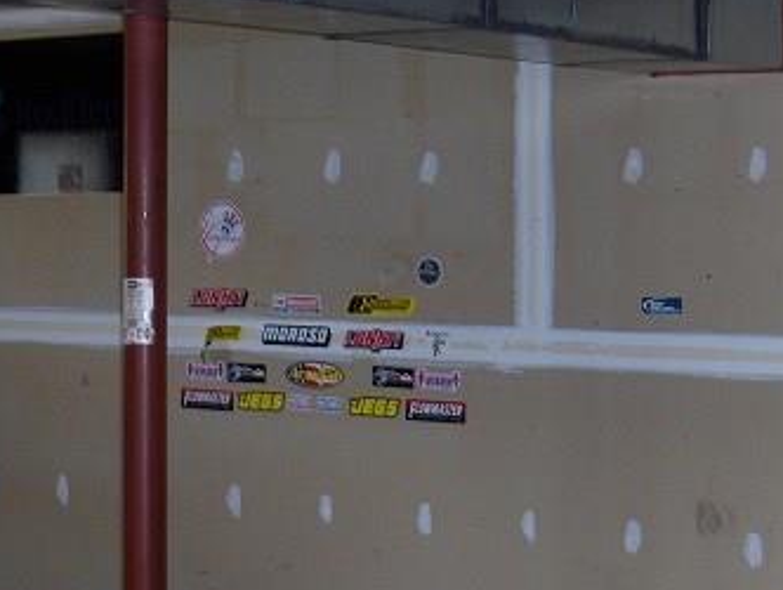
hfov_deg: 20.8
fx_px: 2129
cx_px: 392
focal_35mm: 94
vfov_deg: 15.8
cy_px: 356
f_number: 2.8
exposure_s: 1/60
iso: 100
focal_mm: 8
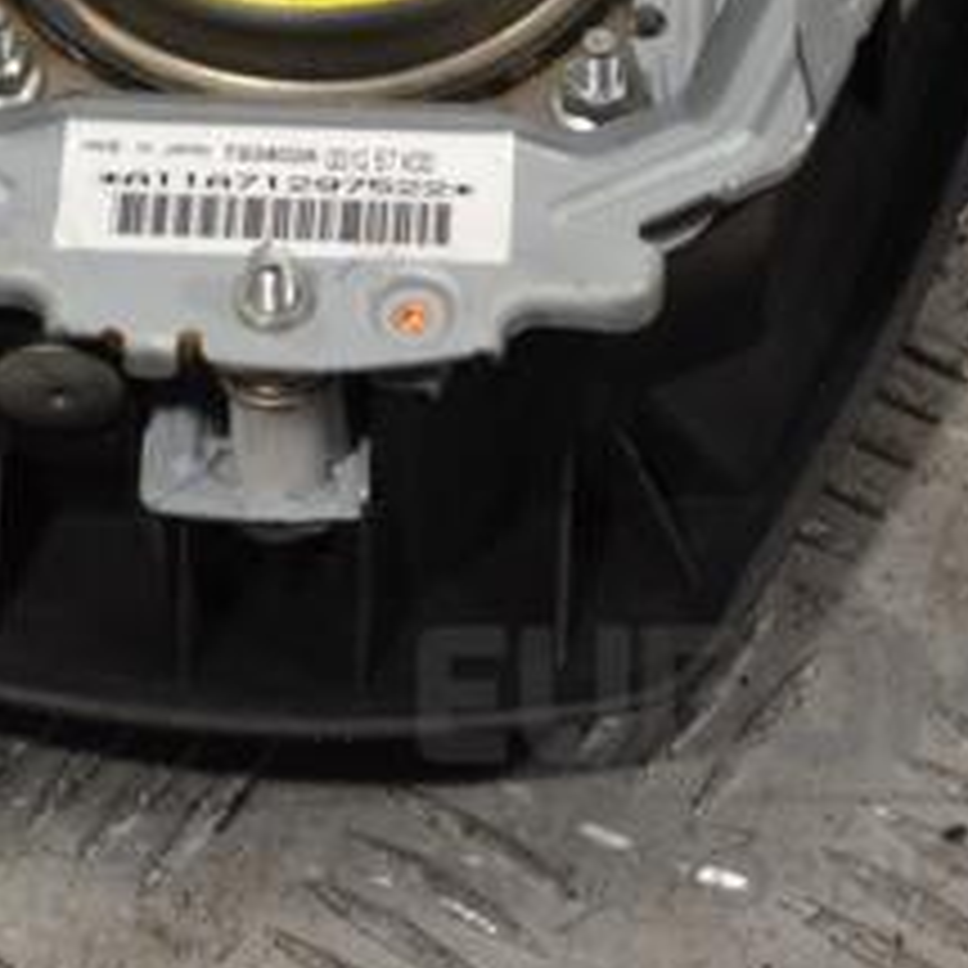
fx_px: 5410
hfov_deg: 10.2
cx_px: 333
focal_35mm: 171
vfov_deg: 10.2
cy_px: 95
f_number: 5.3
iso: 400
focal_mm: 48
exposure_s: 1/125
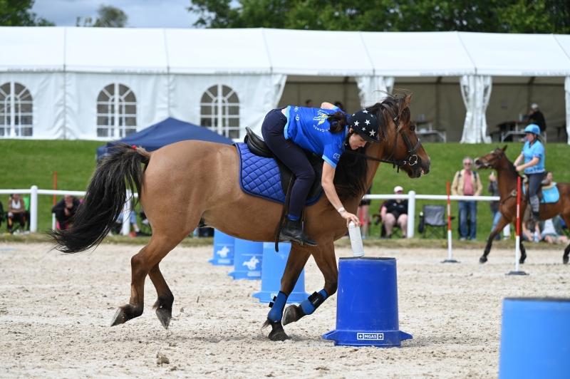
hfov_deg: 12.5
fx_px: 2610
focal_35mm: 165
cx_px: 285
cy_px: 190
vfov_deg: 8.3
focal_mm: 165
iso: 200
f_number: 5.6
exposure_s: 1/1250
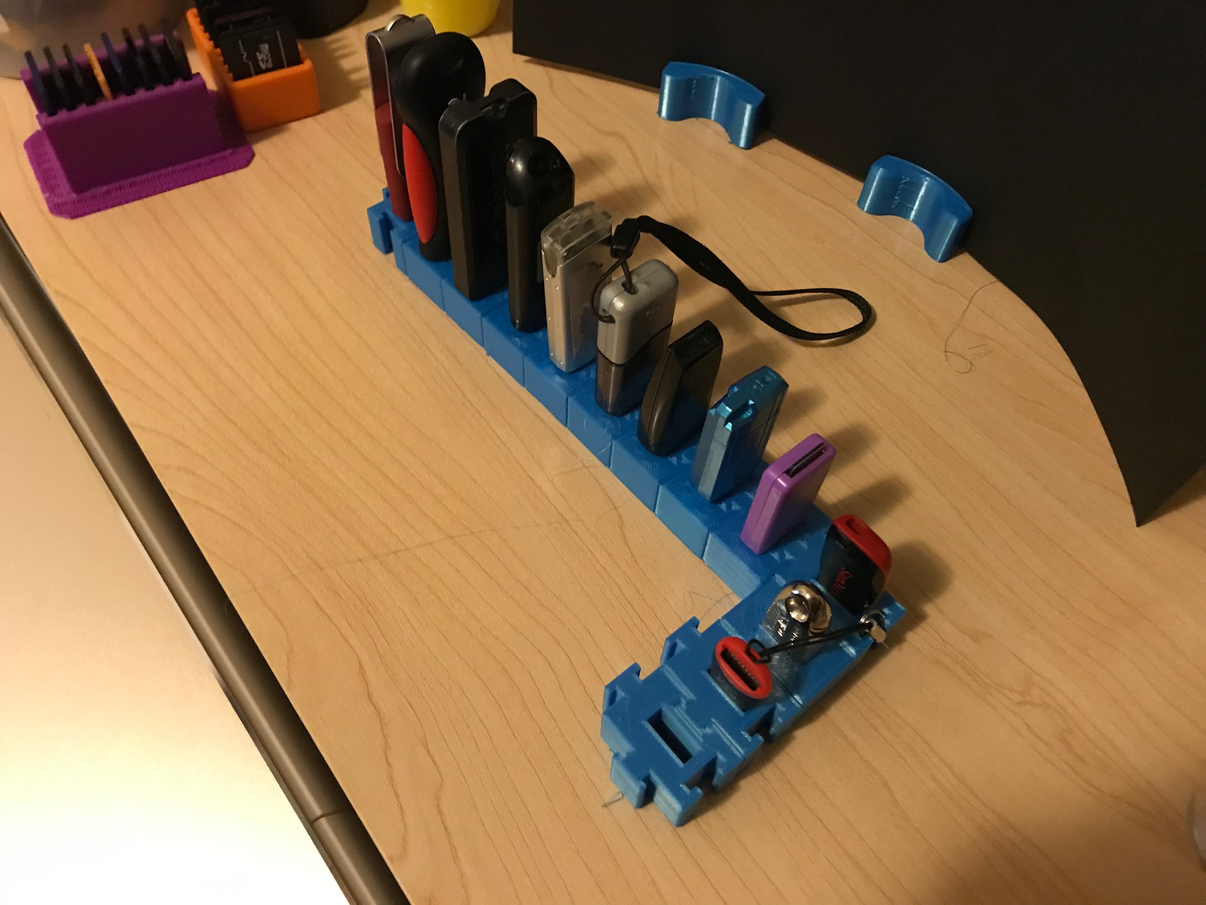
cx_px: 603
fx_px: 976
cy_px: 452
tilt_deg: -55.9
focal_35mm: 28
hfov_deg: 63.4
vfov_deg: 49.7
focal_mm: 3.99
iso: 100
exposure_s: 1/6
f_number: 1.8
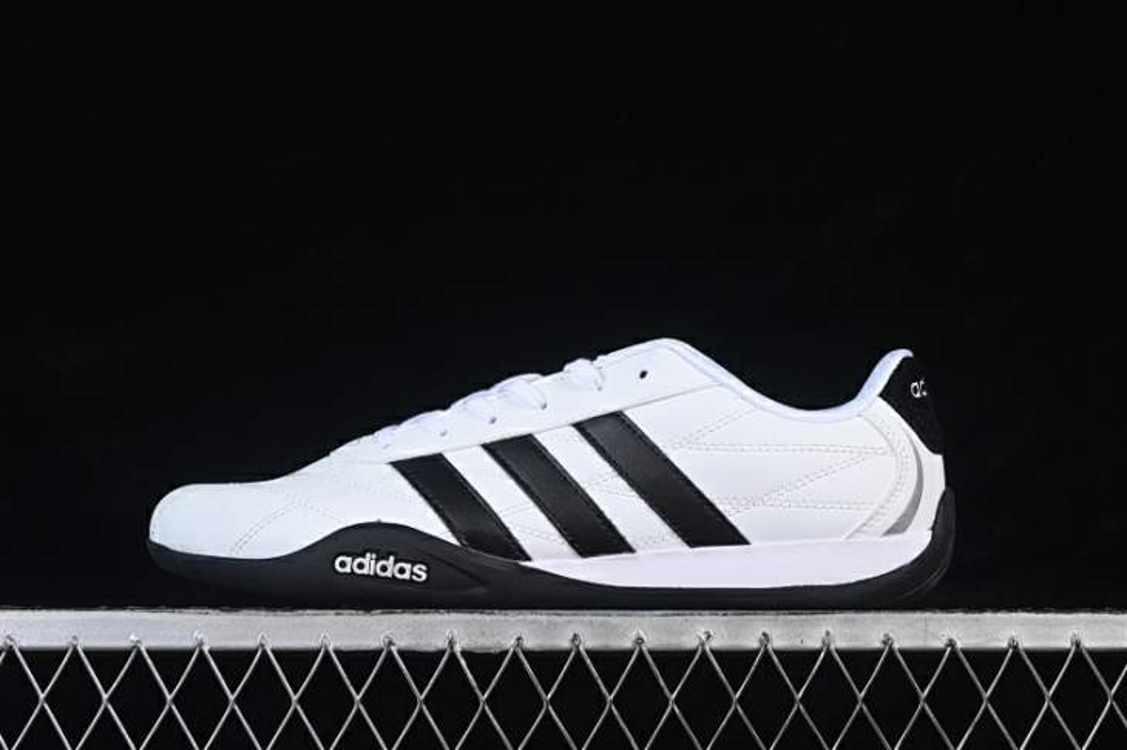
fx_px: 2347
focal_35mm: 75
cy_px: 375
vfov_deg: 18.2
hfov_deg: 27.0
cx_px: 564
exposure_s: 1/80
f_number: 8
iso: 160
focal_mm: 50
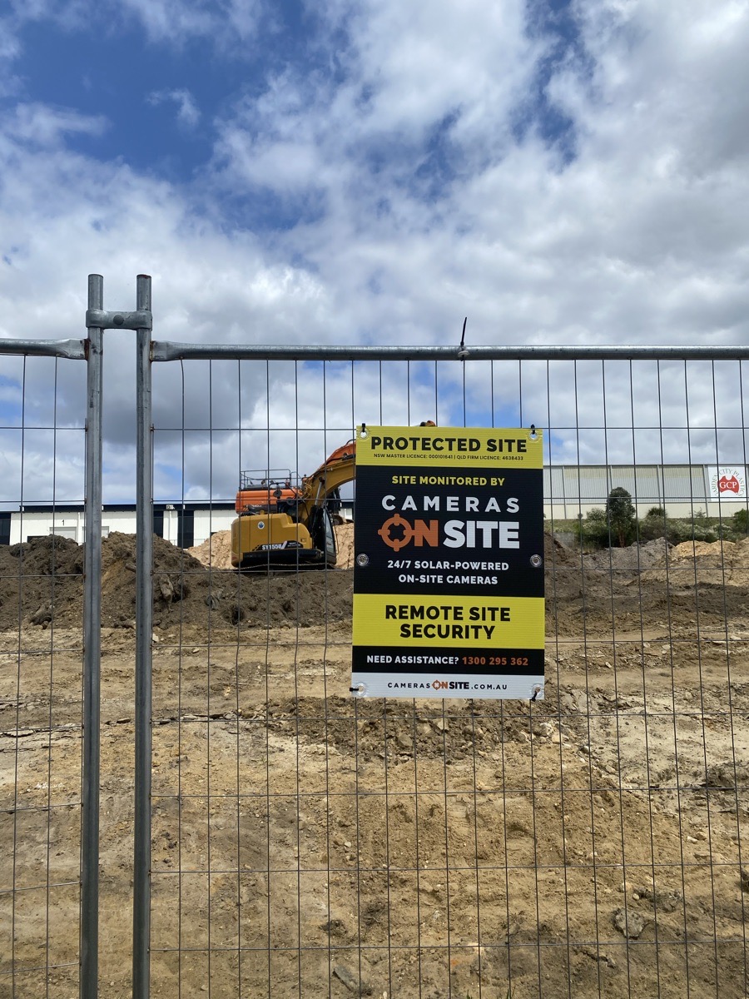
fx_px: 750
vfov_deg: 67.3
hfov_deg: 53.1
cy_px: 500
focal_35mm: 26
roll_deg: +1.1
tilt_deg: +9.0
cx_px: 374
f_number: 1.8
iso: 32
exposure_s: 1/5236
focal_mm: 4.25
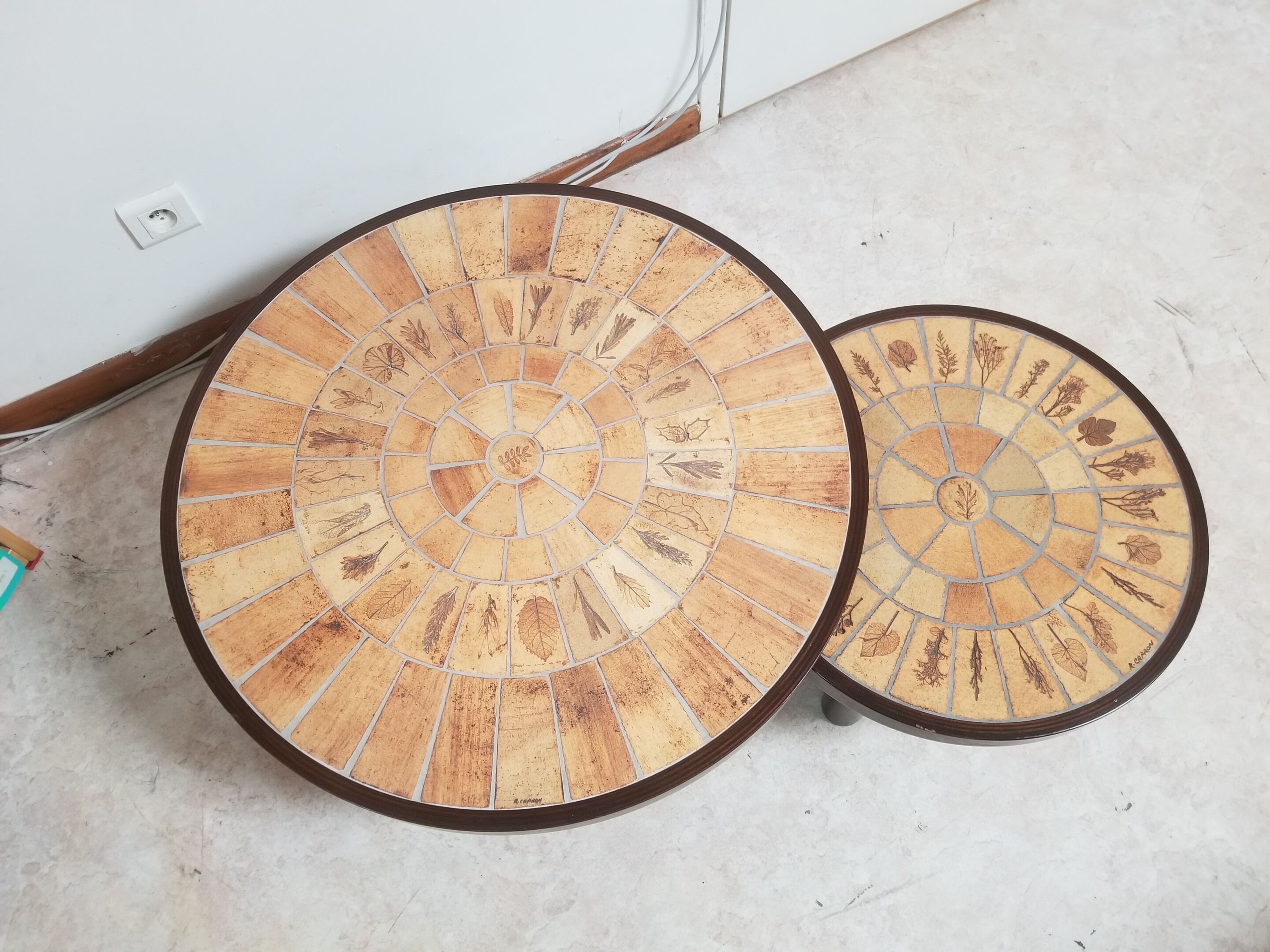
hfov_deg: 67.3
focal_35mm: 26
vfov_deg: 53.1
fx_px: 954
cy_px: 476
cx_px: 635
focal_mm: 4.25
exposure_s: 1/25
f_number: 1.7
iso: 250
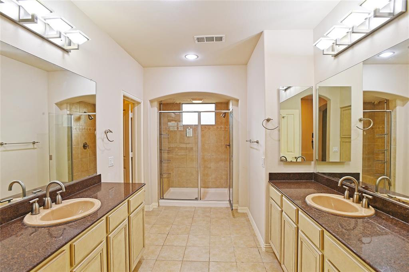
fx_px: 193
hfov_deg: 93.3
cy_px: 136
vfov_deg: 70.4
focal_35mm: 17
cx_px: 204
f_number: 8
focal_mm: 17
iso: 400
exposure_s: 1/20
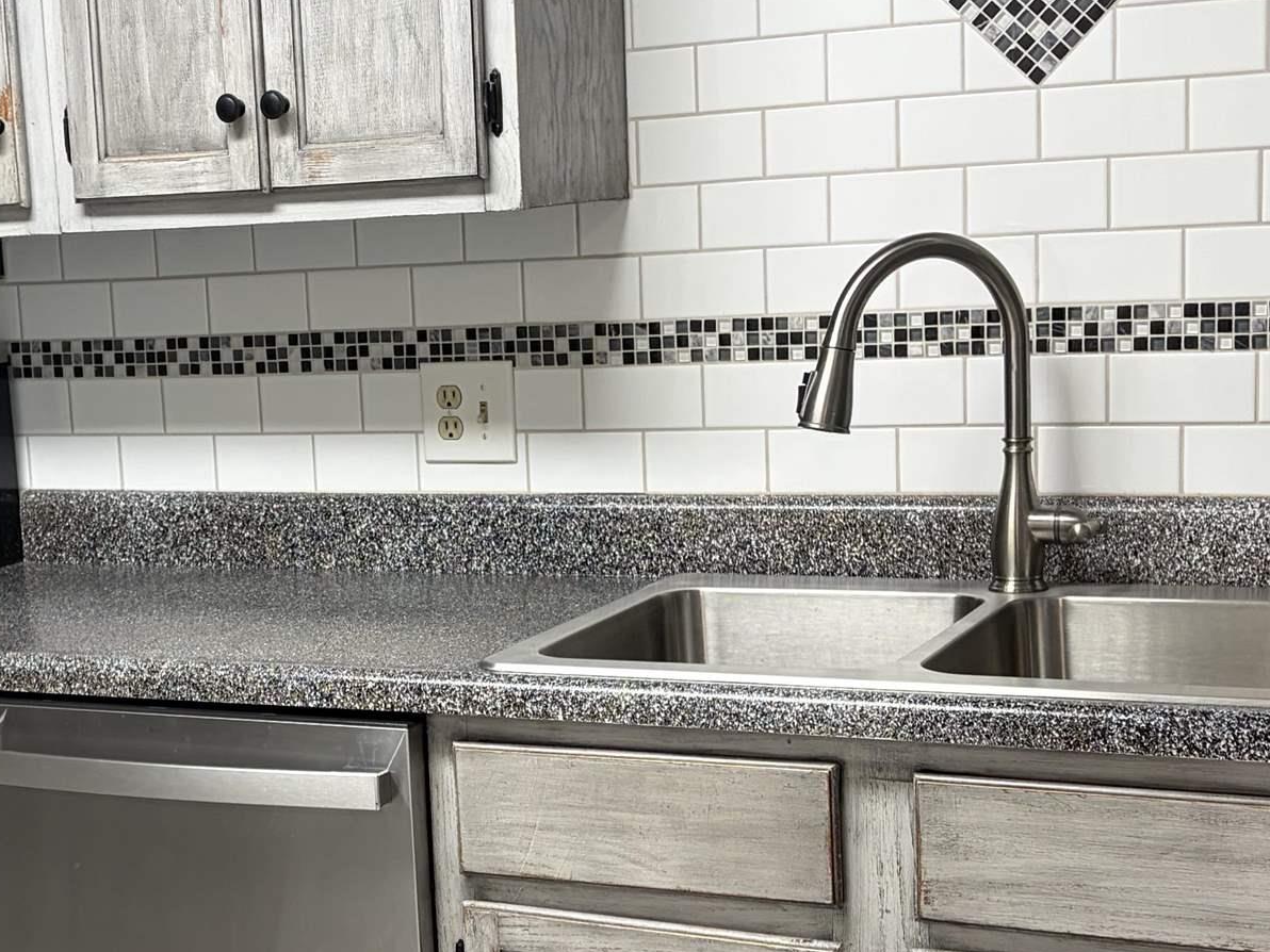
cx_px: 332
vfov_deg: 21.9
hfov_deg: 28.6
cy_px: 624
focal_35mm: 67
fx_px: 2458
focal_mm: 5.96
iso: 125
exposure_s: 1/60
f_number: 1.6
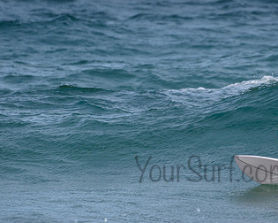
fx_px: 8705
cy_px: 124
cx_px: 284
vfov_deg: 1.5
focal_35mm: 1058
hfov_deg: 1.8
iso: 180
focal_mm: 500
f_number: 5.6
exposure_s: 1/2000
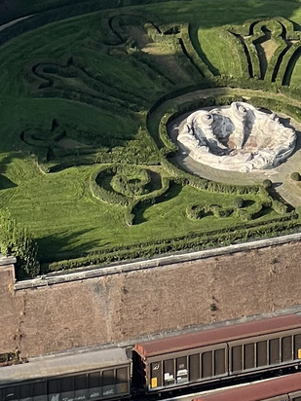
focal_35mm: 299
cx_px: 402
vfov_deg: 6.5
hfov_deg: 4.9
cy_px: -298
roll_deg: -0.2
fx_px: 3467
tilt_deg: -10.2
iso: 32
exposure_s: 1/451
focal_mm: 9
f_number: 2.8
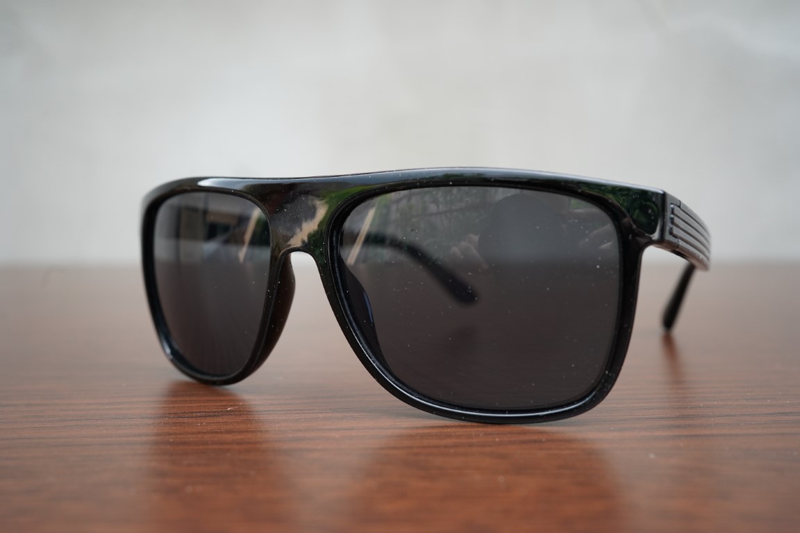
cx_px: 400
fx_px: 778
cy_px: 266
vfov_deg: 37.9
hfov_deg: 54.4
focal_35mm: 35
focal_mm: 35
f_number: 8
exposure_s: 1/250
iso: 1600
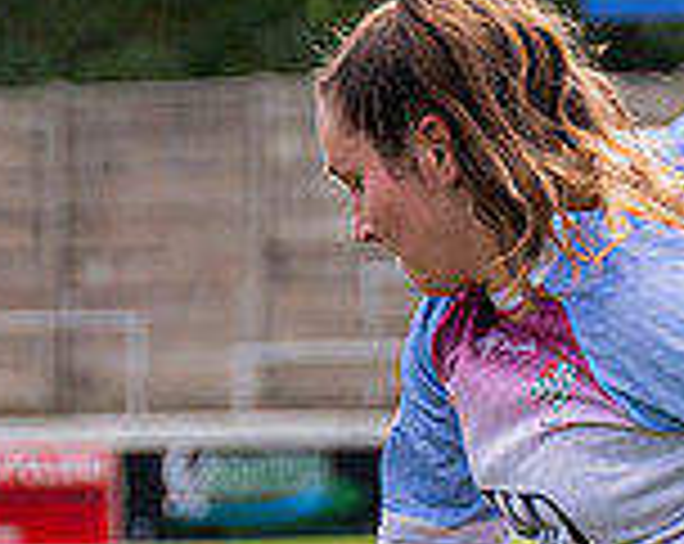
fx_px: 12426
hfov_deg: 3.2
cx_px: 666
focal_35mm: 615
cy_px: 706
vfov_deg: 2.5
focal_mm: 98
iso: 400
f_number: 4
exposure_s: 1/1600
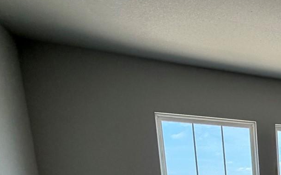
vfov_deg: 21.4
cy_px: 267
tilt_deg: -10.6
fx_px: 383
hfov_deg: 28.8
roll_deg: +0.5
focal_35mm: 50
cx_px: 403
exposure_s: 1/120
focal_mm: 2.22
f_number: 2.2
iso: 64
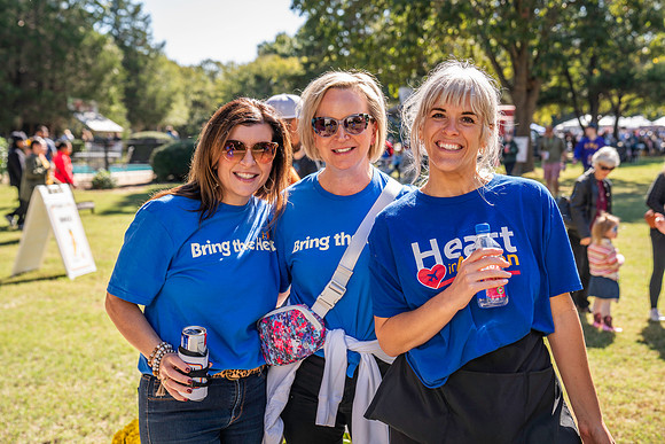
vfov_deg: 29.3
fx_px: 850
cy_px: 222
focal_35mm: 46
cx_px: 332
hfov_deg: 42.7
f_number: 4
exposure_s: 1/320
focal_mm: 46
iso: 160
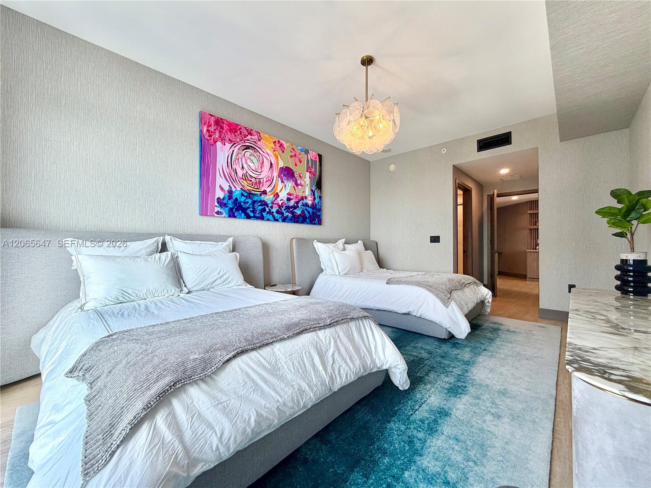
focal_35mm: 14
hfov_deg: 102.1
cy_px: 244
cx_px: 326
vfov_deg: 85.7
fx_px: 263
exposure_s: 1/120
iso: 80
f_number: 2.2
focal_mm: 2.22
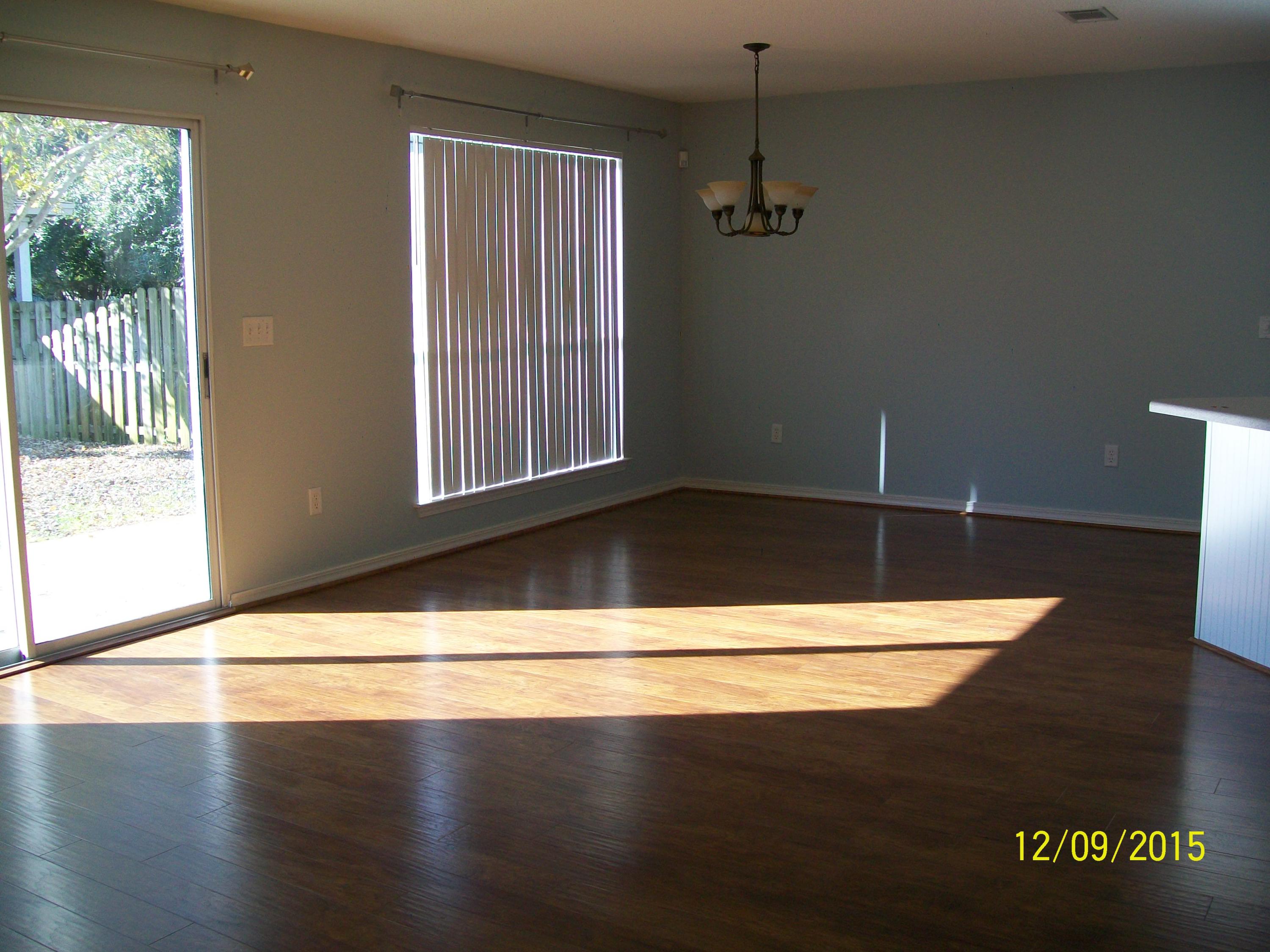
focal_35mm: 34
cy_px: 476
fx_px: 1247
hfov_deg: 54.0
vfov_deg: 41.8
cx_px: 635
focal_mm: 6.1
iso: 79
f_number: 2.7
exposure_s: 1/125
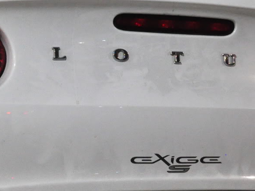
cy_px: 170
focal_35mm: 141
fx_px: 1038
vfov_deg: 10.5
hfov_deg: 13.8
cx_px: 12
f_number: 5.6
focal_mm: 28
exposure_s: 1/30
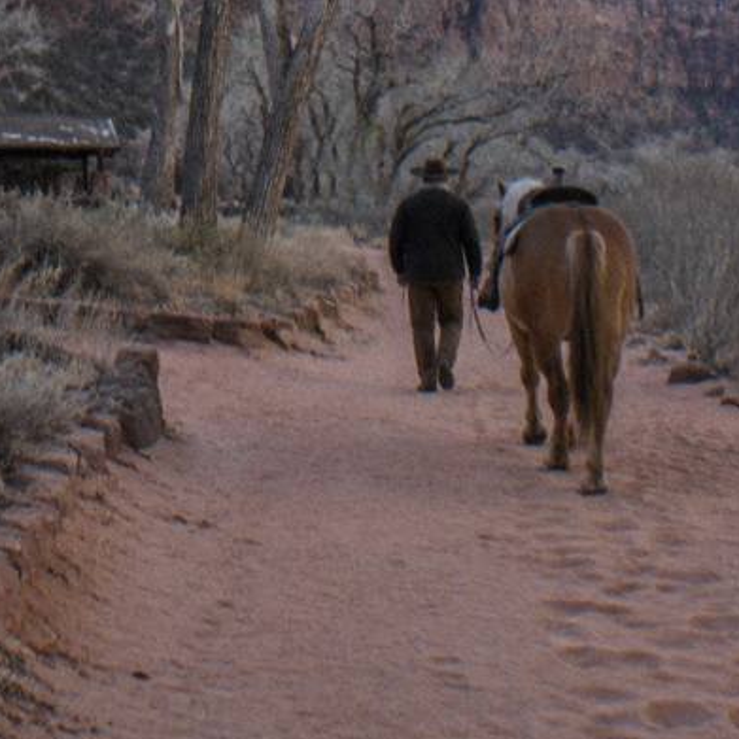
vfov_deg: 19.8
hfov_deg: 19.9
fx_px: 2101
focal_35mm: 87
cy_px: 172
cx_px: 512
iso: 500
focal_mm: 40
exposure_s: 1/800
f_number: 5.6
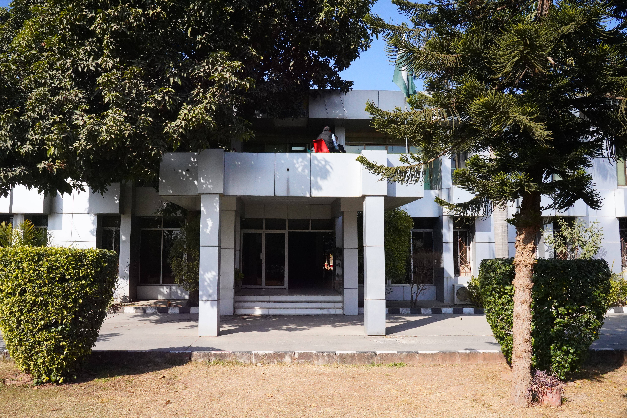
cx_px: 314
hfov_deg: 61.9
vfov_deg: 43.6
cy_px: 209
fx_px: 522
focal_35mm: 30
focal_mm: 30
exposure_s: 1/2000
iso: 6400
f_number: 18
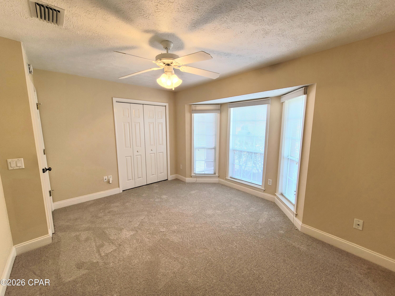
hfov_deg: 106.2
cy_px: 148
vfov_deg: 89.9
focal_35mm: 13
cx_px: 198
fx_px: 148
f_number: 2.2
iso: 100
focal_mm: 2.2
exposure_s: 1/60.2
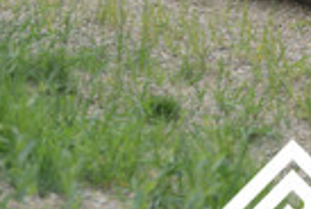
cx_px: 422
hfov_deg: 3.6
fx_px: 4926
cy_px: -1
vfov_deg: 2.4
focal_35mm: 569
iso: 560
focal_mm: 195
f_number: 6.3
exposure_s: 1/640
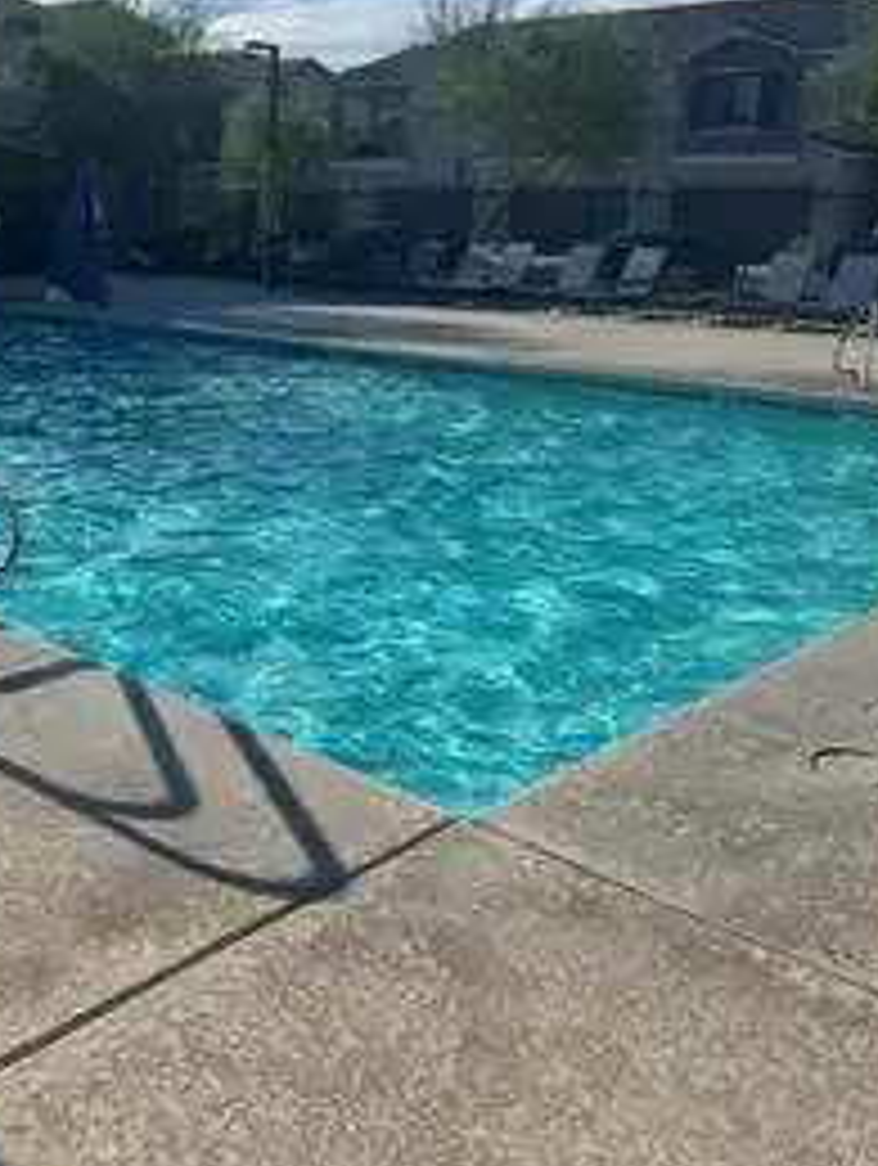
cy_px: 554
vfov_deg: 50.1
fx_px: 1248
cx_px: 248
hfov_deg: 38.0
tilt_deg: -15.6
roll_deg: -0.3
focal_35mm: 37
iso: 80
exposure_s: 1/6410
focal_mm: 6.76
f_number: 1.78
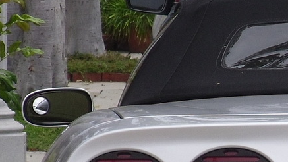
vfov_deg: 2.1
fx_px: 4484
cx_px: 403
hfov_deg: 3.7
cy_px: 209
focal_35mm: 587
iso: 80
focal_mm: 26.6
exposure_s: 1/430
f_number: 5.1
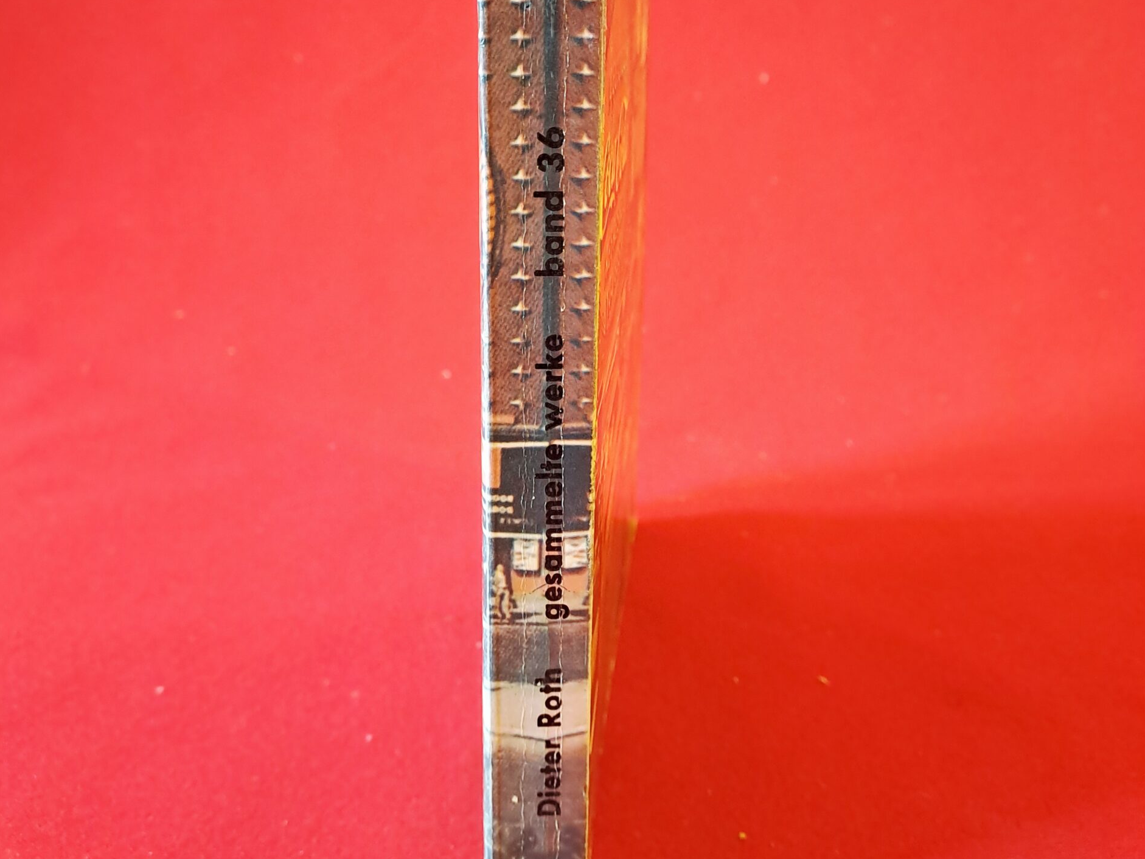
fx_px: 1125
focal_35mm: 34
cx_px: 563
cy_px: 276
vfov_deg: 41.2
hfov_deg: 53.9
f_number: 1.8
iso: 320
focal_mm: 4.65
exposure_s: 1/33
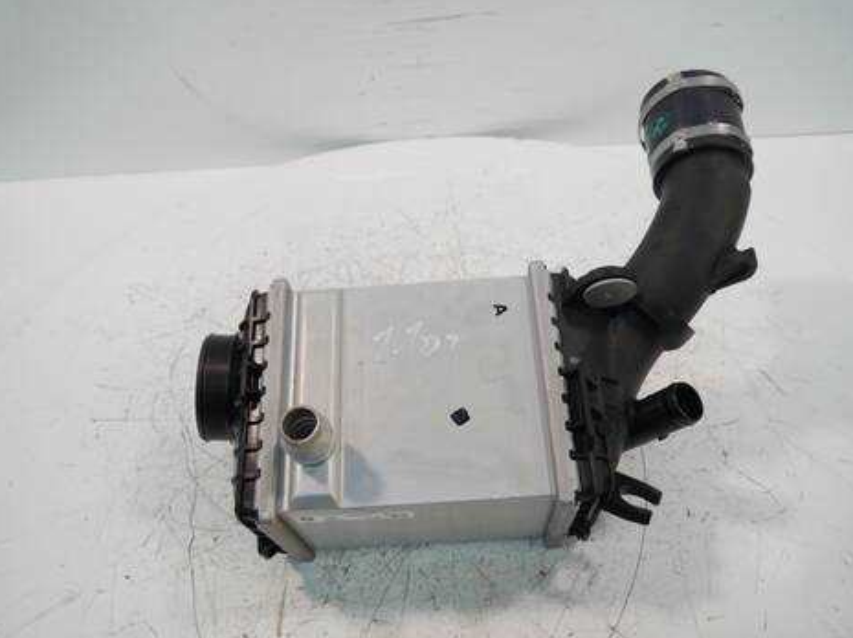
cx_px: 431
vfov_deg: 45.4
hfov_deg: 58.4
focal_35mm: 31
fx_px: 763
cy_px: 323
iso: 640
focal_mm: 15
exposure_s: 1/125
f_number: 3.5
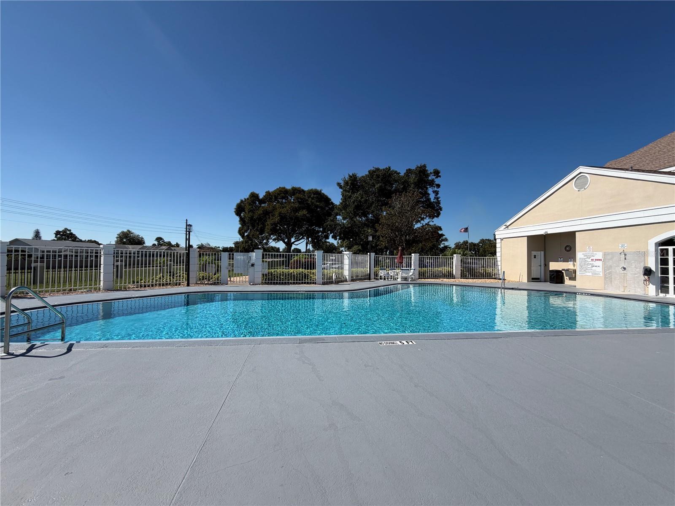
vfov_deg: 85.7
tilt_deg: +1.5
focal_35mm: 14
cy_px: 253
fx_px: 273
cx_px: 338
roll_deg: -0.9
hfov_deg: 102.1
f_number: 2.2
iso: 20
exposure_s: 1/1339
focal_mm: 2.22
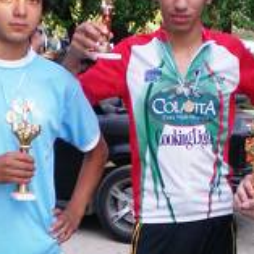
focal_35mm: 103
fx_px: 855
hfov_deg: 16.9
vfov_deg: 16.8
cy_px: 202
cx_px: 142
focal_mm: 6.3
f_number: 3.1
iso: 64
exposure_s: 1/125
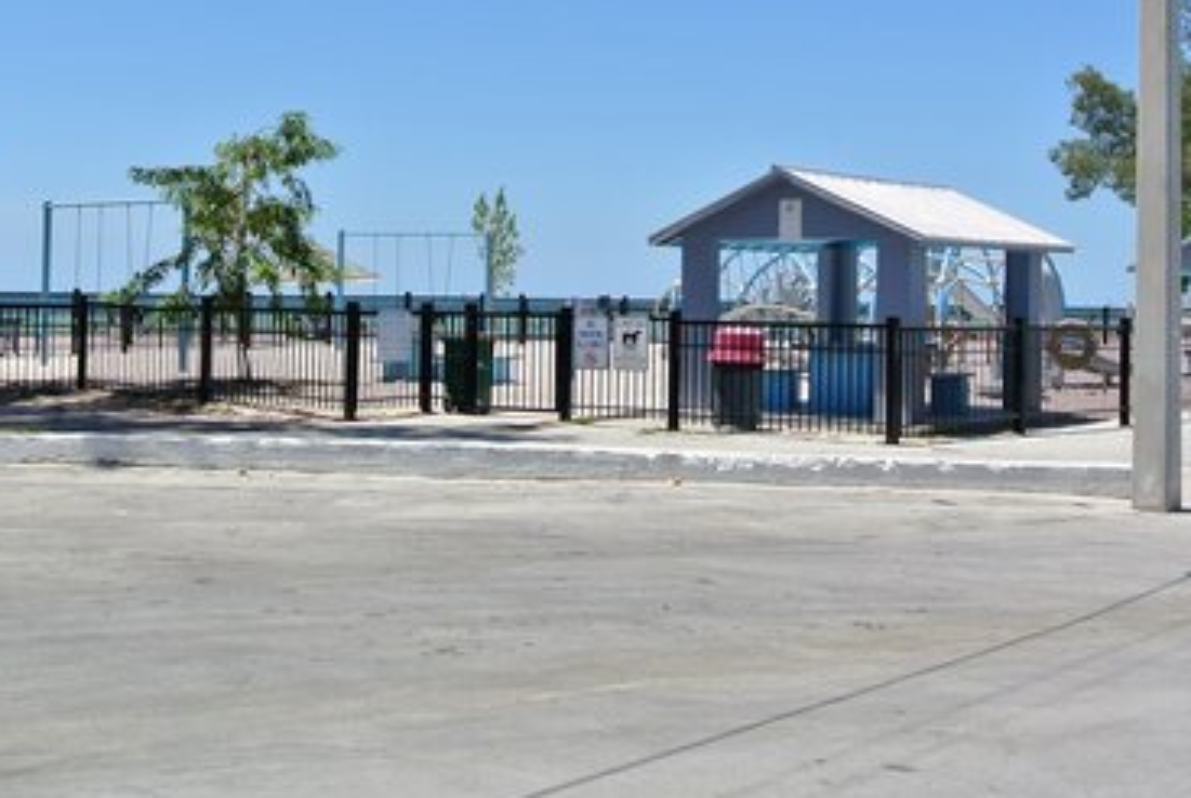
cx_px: 542
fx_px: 1789
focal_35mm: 54
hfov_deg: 36.8
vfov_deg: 24.9
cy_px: 208
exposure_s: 1/800
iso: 100
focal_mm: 11.8
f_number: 5
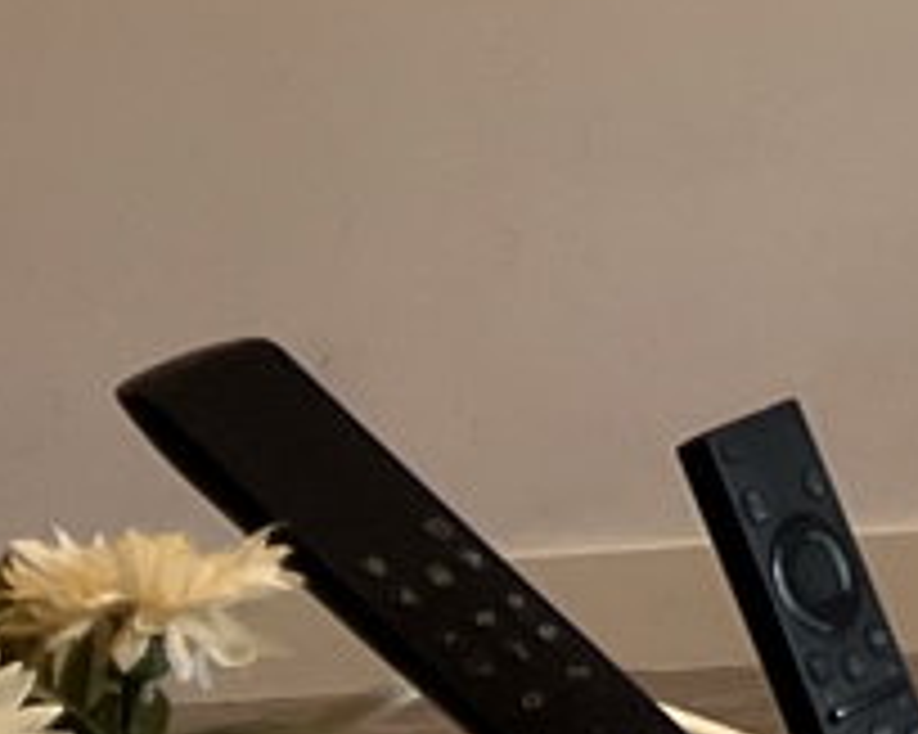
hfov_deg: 7.9
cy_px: -1572
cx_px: 3069
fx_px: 5404
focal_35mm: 199
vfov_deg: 6.9
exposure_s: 1/100
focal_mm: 5.7
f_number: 1.5
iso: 100
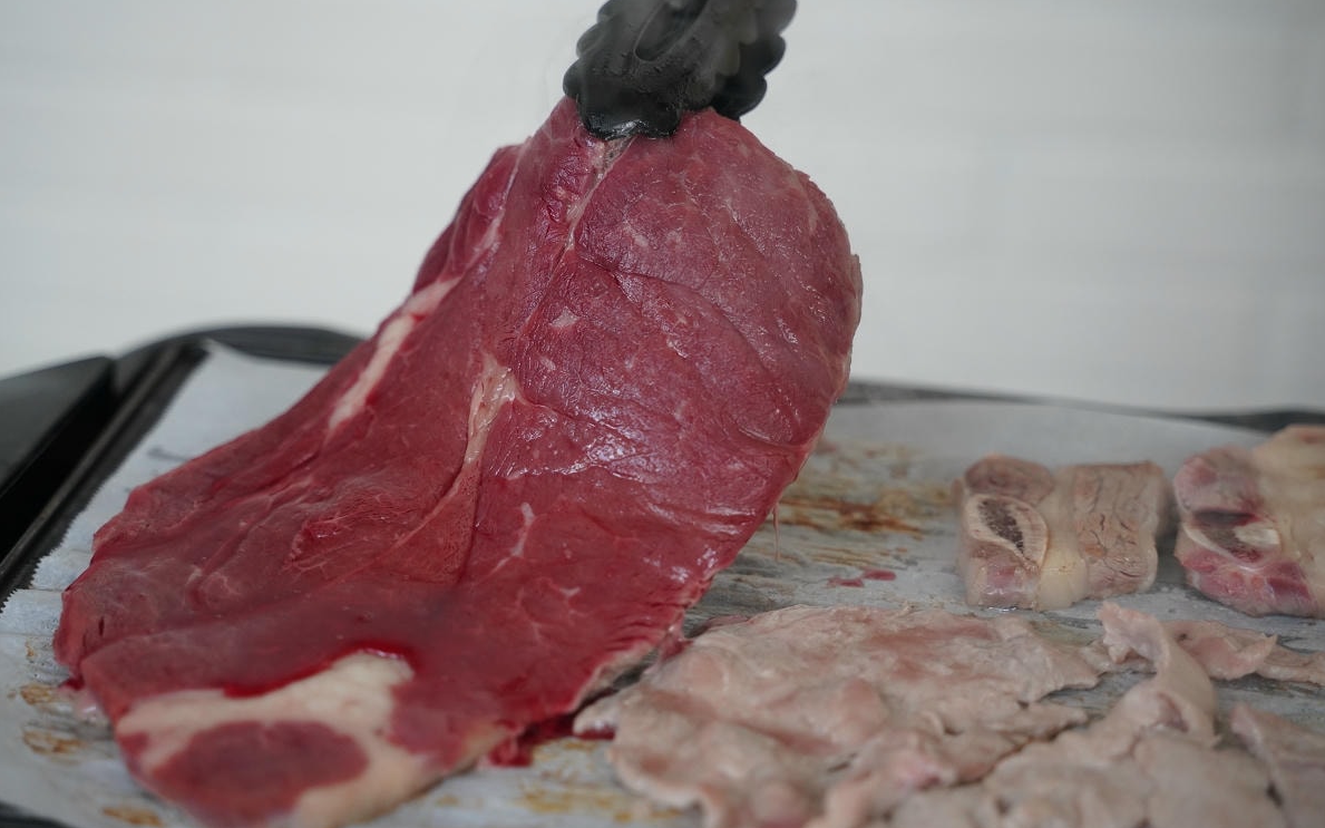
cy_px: 423
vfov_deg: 18.1
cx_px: 666
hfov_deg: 28.6
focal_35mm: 72
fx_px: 2600
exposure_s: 1/160
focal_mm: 70
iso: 1600
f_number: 3.5
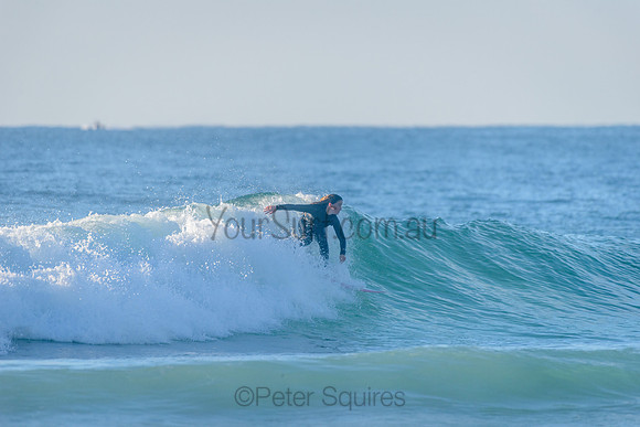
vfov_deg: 2.7
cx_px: 320
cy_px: 214
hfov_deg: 4.1
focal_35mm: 500
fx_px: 8896
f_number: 5.6
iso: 360
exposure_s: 1/2000
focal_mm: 500
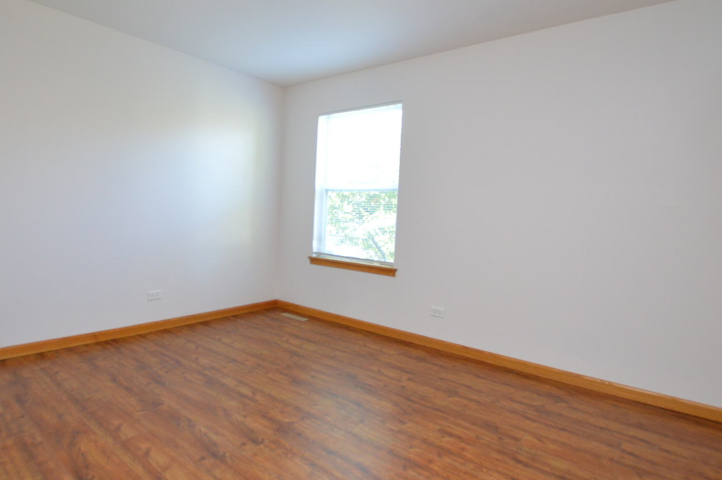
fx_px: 381
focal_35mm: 19
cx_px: 338
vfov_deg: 64.5
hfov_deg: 86.8
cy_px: 231
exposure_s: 1/60
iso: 800
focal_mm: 10
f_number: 3.5
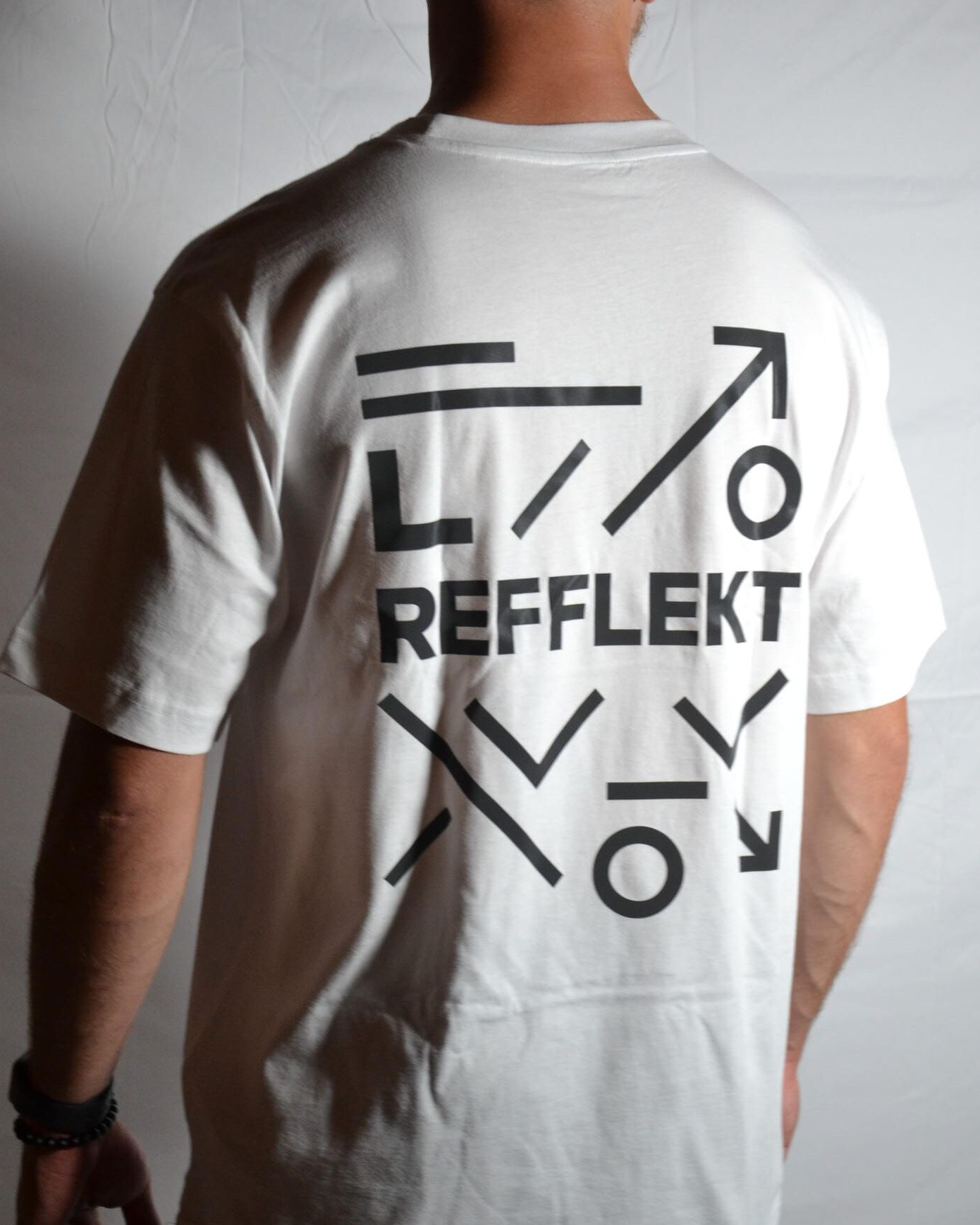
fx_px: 2159
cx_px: 490
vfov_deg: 31.6
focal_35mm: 60
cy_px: 676
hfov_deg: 25.6
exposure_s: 1/15
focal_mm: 35
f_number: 4.5
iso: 900
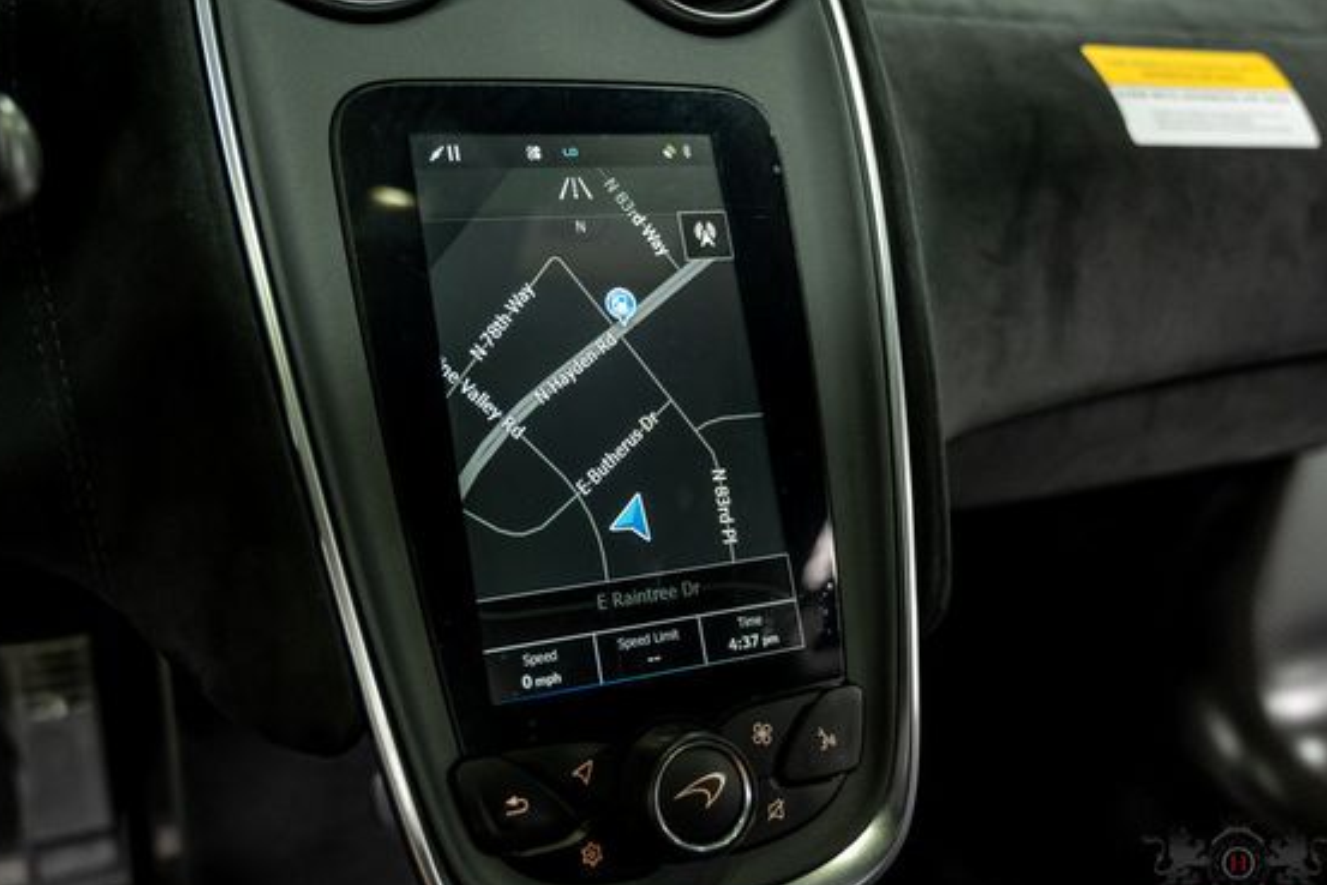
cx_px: 617
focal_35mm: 33
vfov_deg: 40.0
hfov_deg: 57.2
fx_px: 1217
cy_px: 469
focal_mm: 28.5
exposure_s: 1/60
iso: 3200
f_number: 4
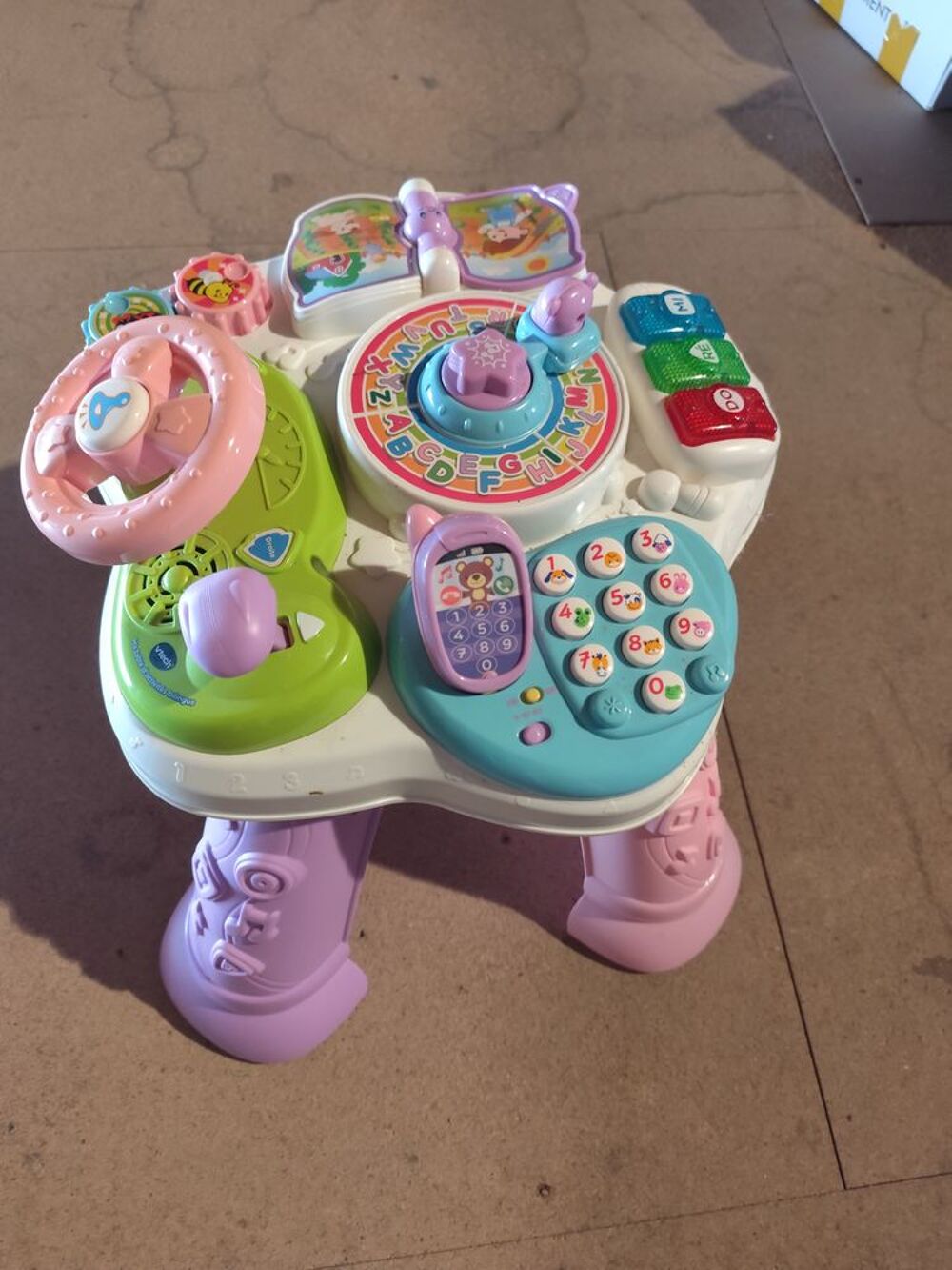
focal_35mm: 23
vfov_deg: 73.9
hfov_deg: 58.9
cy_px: 635
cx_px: 476
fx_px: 843
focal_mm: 6.14
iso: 1250
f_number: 1.65
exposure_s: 1/25
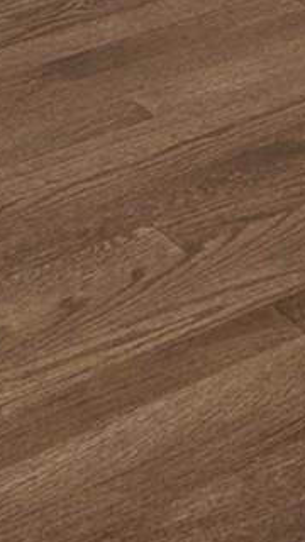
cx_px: 720
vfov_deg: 10.4
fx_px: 2315
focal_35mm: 161
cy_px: -975
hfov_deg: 7.1
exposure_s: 1/1.67
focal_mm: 16
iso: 250
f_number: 8
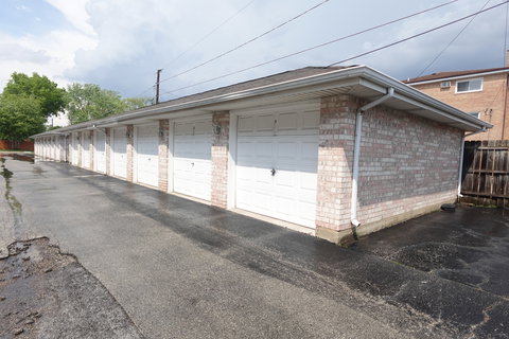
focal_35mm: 20
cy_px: 170
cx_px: 254
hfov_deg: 84.0
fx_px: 283
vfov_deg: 61.9
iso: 125
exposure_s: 1/3200
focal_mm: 7.6
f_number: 2
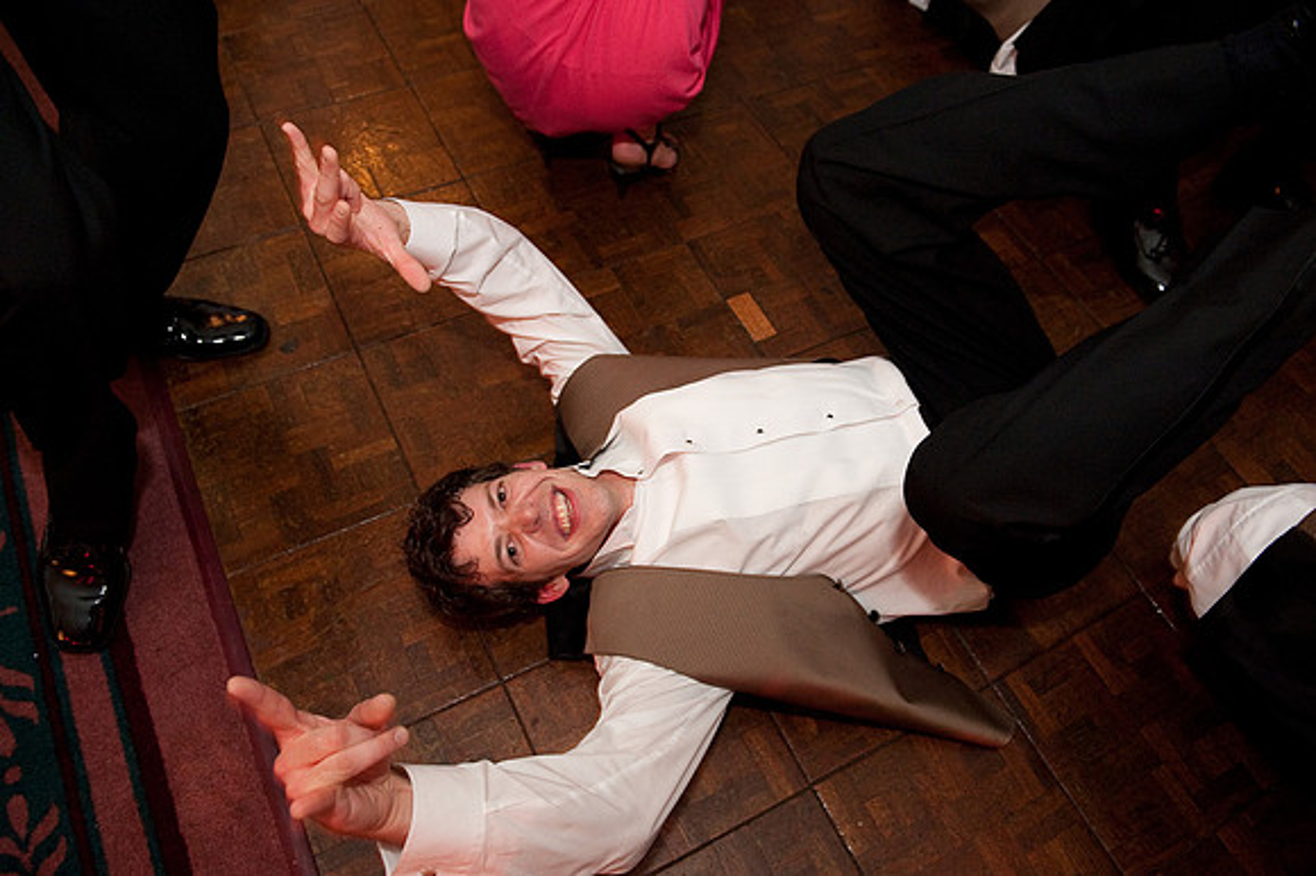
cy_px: 438
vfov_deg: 49.5
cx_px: 658
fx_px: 950
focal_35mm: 26
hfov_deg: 69.4
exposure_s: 1/60
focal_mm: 26
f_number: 4
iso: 2500
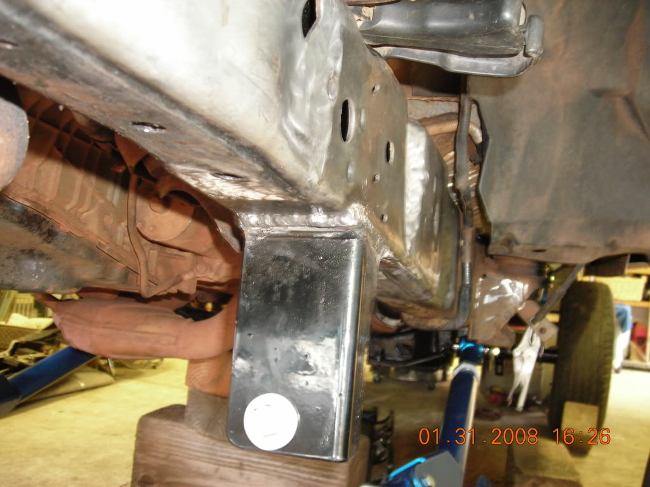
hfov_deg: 49.0
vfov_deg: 37.7
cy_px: 244
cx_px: 325
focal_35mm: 38
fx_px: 714
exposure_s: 1/5.3
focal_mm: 6.3
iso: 200
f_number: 3.2
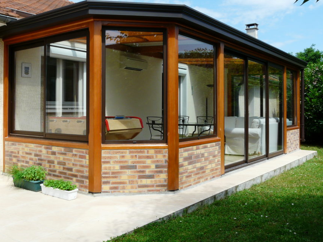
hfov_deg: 50.2
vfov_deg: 38.6
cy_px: 103
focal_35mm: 37
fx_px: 345
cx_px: 162
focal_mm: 5
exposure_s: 1/320
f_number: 5.6
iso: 100
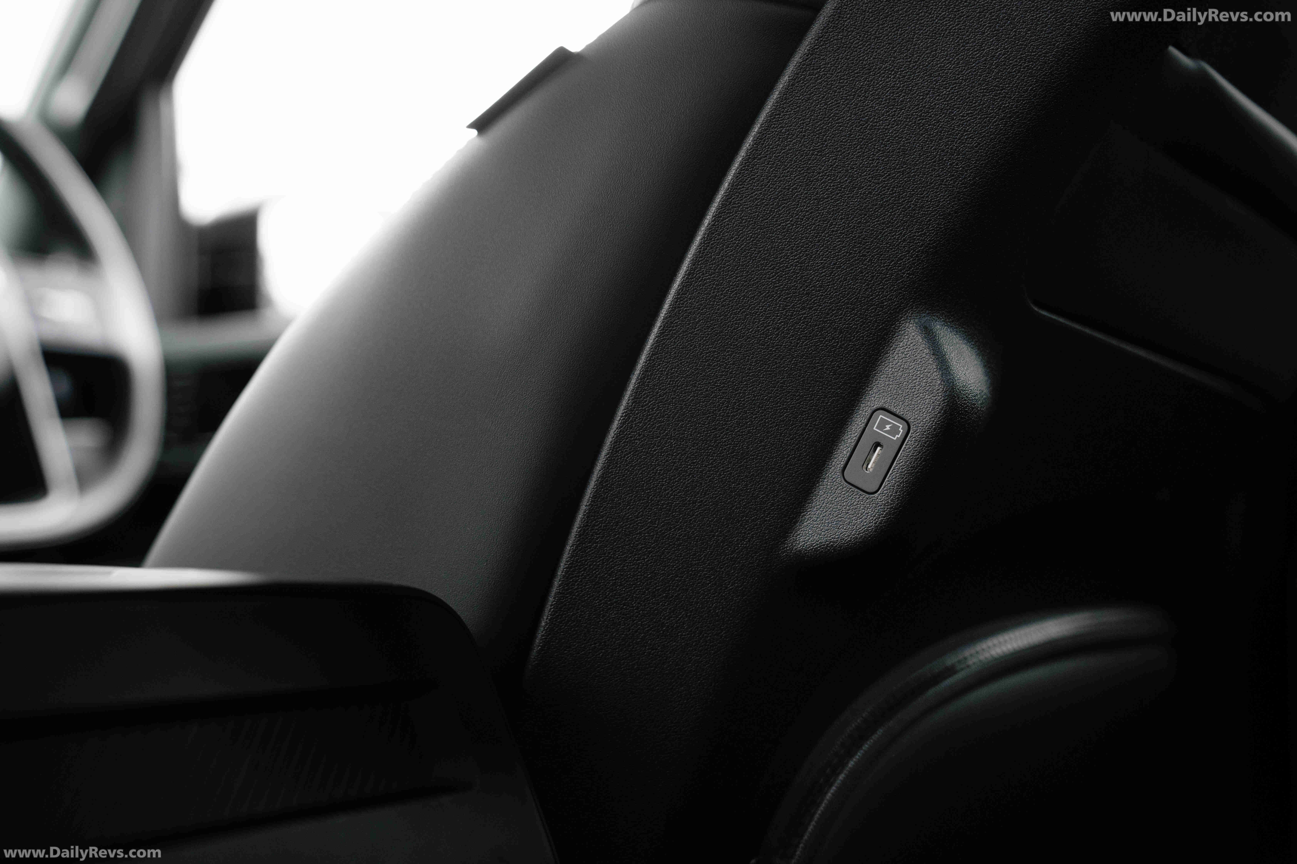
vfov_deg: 29.2
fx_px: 1657
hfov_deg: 42.7
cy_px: 432
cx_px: 648
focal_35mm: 46
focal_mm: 46
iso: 800
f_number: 3.5
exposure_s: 1/400
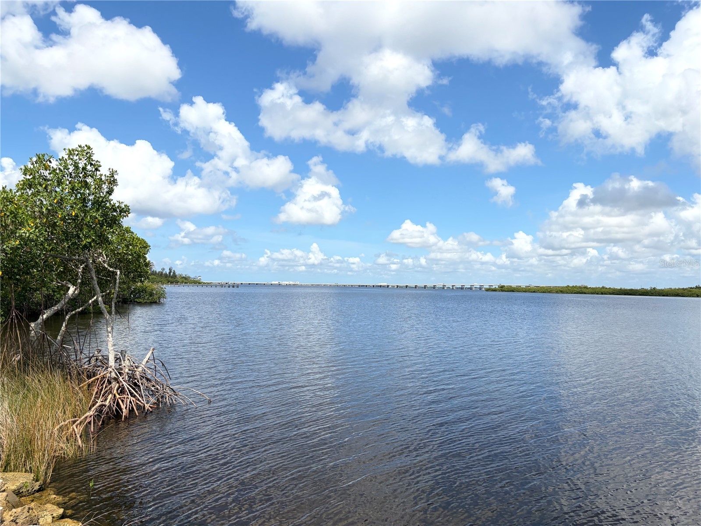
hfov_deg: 67.3
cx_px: 350
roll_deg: -0.7
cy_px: 263
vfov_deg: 53.1
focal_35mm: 26
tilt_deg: +3.0
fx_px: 527
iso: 50
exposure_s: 1/7813
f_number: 1.6
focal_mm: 5.96
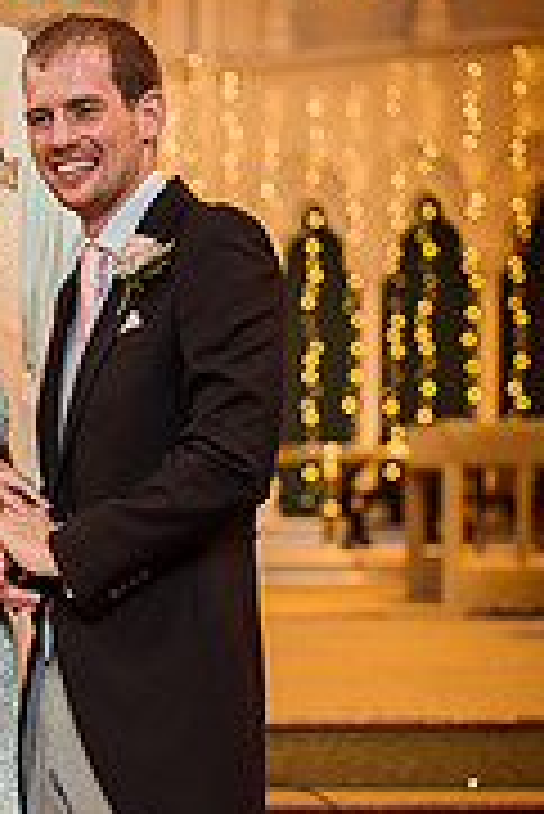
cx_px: -65
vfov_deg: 16.4
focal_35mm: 124
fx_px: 2805
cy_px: 661
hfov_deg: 10.9
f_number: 2.2
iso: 560
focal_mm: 50
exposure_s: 1/160
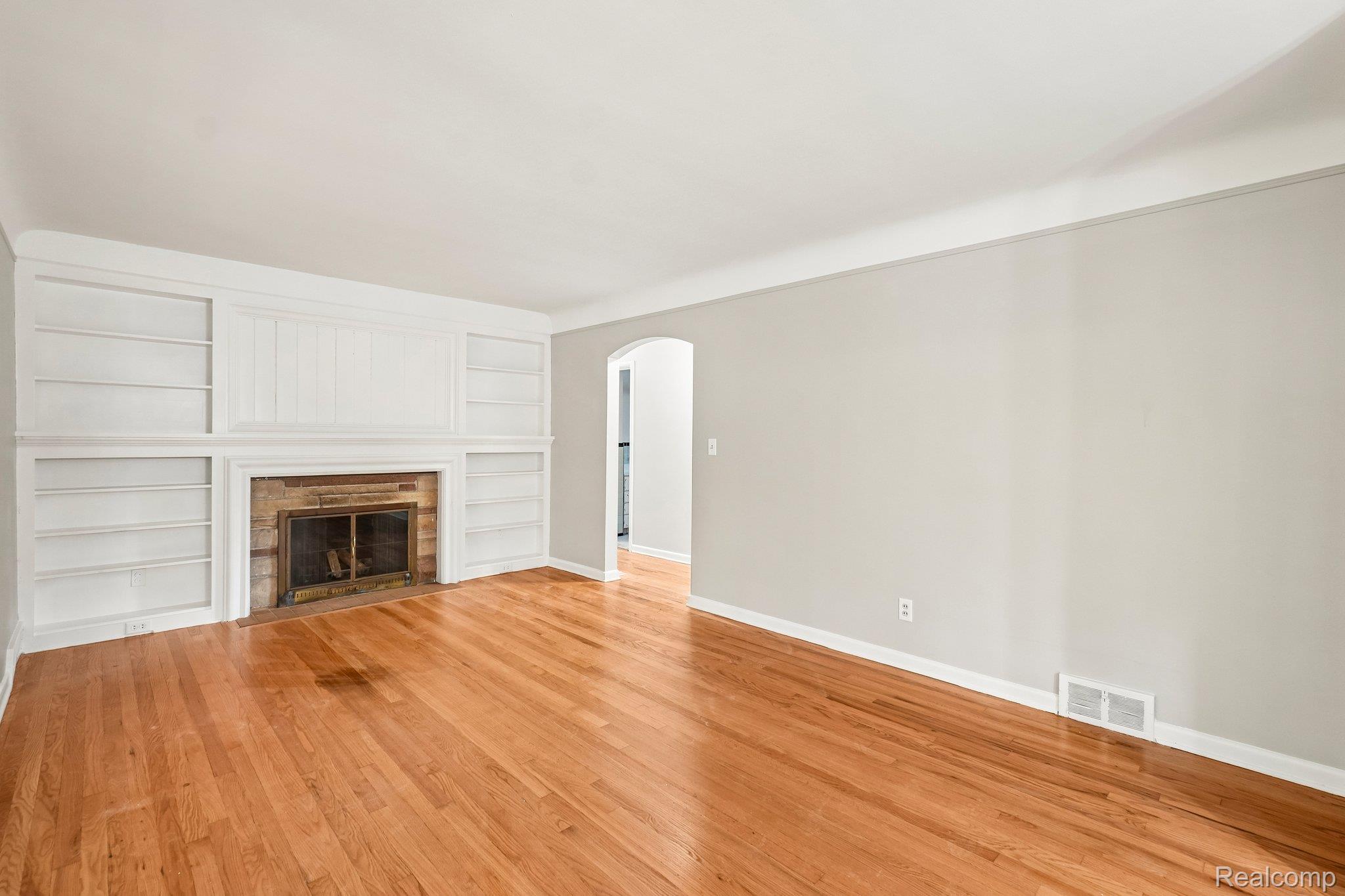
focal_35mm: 15
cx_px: 672
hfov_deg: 100.4
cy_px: 448
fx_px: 560
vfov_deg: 77.3
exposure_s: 1/3.33
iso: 400
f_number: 8
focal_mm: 10
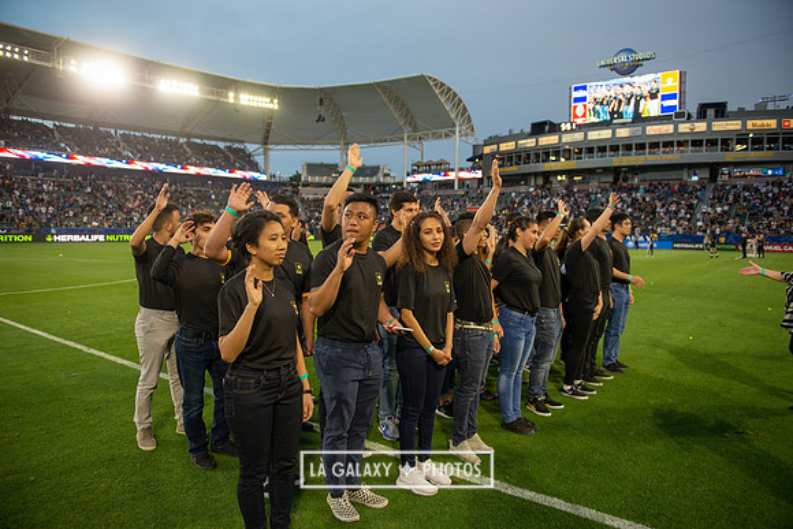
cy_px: 264
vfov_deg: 53.2
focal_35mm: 24
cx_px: 396
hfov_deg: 73.7
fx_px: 529
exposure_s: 1/500
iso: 400
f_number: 2.8
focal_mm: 24
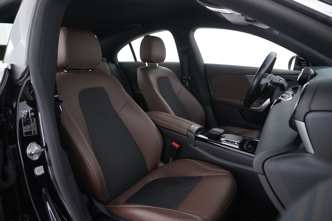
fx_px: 221
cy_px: 110
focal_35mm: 24
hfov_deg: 73.7
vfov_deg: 53.1
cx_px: 166
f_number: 3.5
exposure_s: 1/100
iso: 6400
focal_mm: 16
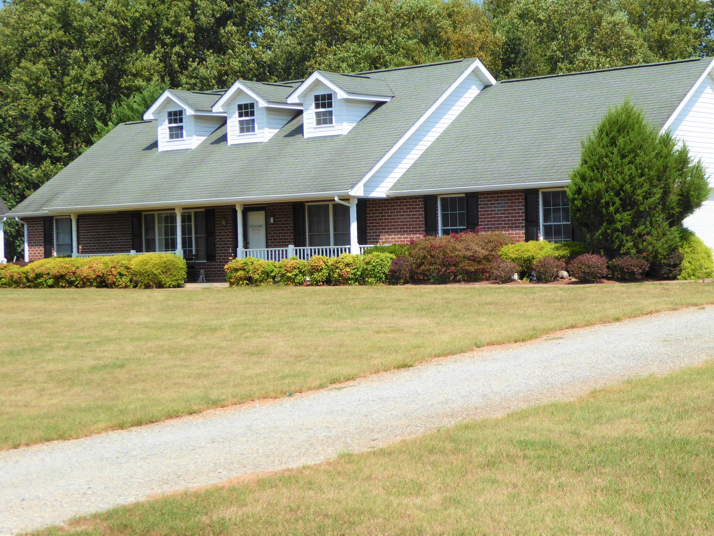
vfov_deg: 20.2
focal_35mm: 73
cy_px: 235
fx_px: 1506
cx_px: 398
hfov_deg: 26.7
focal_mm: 10.9
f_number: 4.3
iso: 100
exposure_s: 1/640
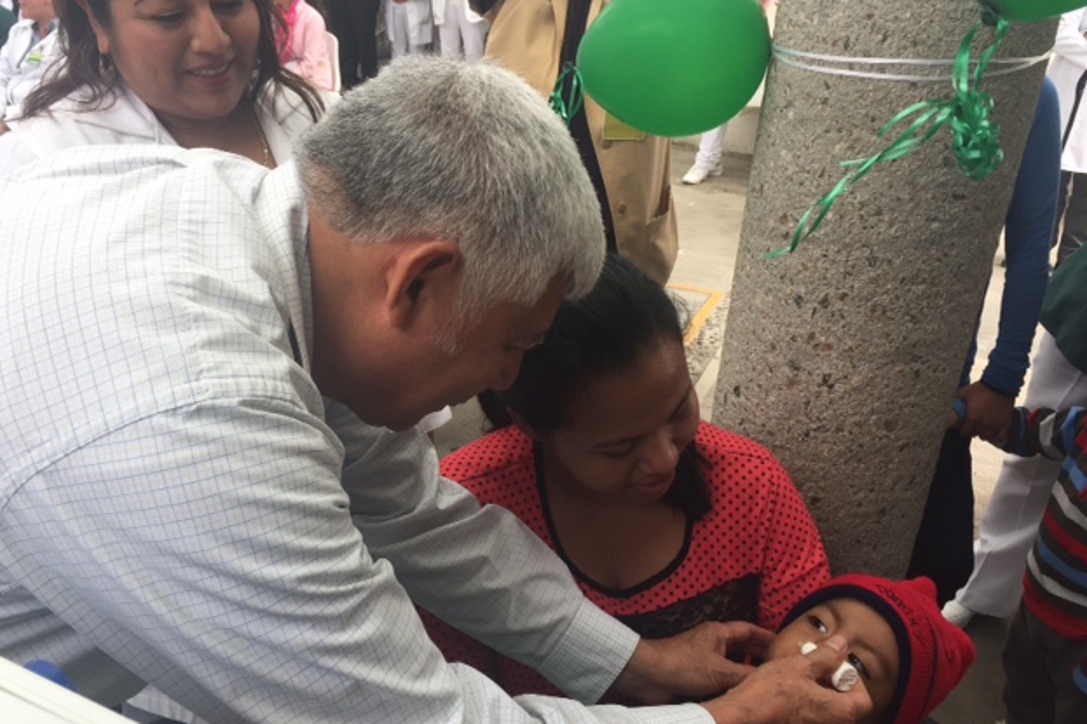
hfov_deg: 60.3
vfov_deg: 42.3
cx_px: 532
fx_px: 936
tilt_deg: -26.1
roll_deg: -4.9
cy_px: 400
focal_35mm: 31
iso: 32
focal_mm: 4.15
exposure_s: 1/273
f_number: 2.2
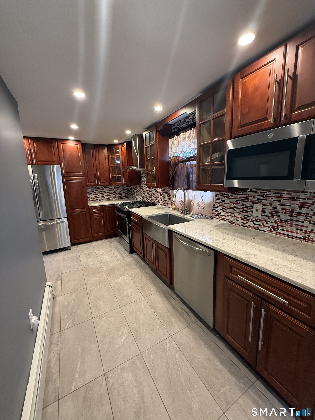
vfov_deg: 102.1
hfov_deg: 85.7
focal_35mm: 14
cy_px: 210
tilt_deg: -10.4
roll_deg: +2.1
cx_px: 158
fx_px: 170
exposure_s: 1/60
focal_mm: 2.22
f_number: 2.2
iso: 250
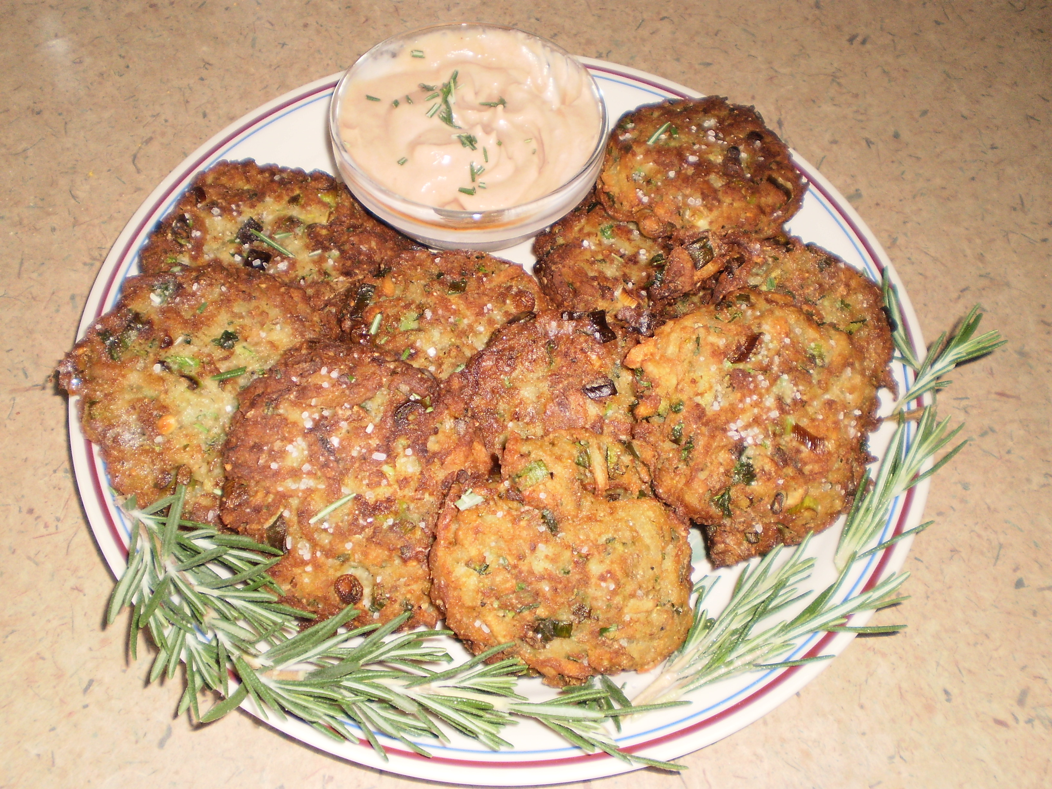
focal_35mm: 36
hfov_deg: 51.4
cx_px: 526
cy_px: 394
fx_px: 1094
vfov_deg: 39.7
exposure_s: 1/30
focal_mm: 6.3
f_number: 3.1
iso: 125
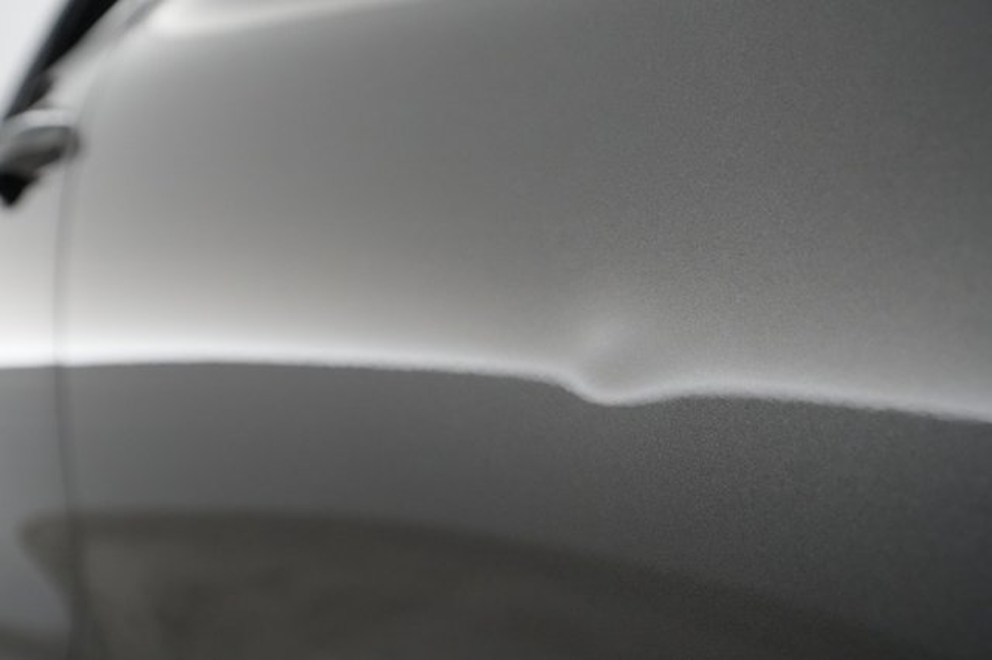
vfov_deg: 46.4
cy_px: 330
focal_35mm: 28
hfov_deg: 65.5
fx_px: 771
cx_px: 496
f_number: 5
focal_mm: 28
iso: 8000
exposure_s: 1/200
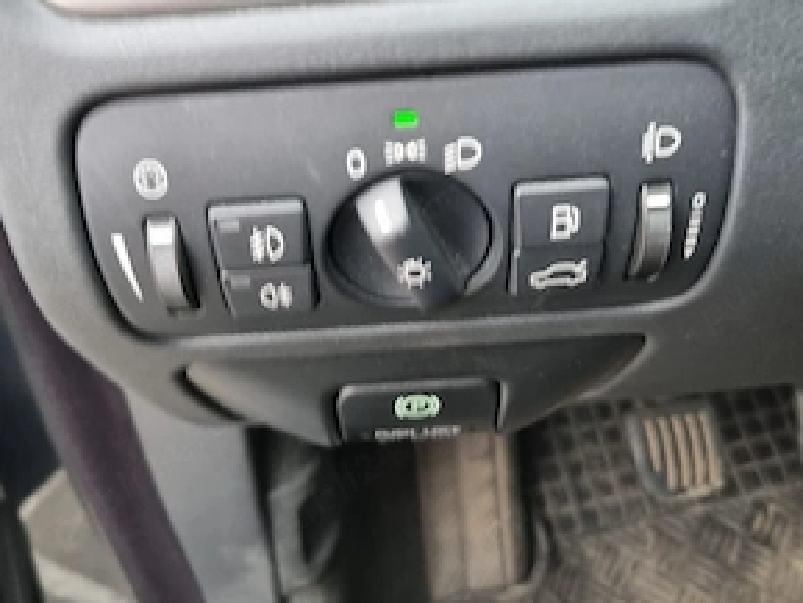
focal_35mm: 36
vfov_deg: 39.7
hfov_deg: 51.3
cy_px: 295
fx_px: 835
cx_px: 411
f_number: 1.8
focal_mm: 5.4
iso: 320
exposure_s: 1/50
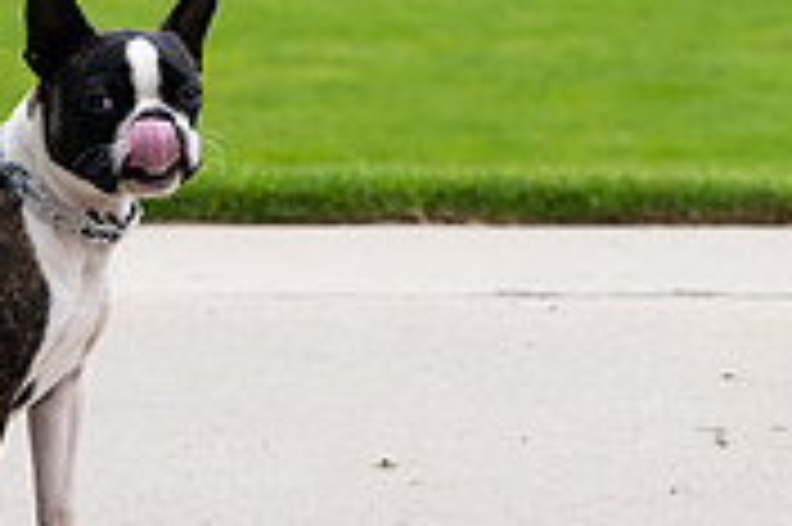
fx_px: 4286
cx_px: 256
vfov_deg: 7.0
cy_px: 321
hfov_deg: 10.5
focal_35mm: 195
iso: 640
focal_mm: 59
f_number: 4
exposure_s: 1/500
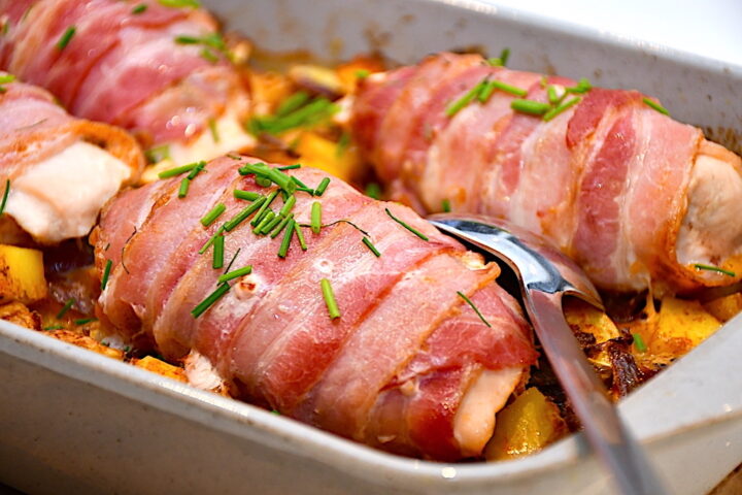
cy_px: 248
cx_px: 371
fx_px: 2164
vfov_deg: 13.0
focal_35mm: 105
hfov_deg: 19.5
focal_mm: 70
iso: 1000
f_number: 5
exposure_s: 1/60
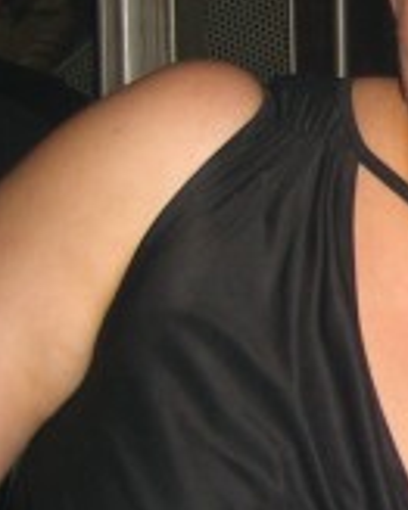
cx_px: 570
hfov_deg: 11.0
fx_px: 2055
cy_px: 246
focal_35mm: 136
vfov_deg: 14.2
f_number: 2.8
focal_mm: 7.9
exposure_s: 1/60
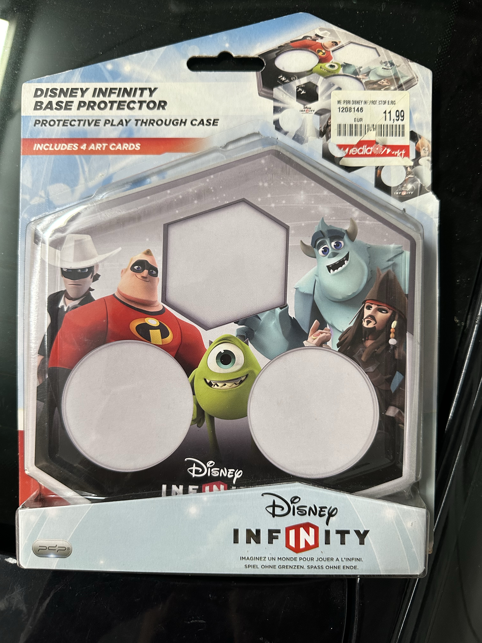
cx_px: 241
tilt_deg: -64.2
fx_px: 446
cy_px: 322
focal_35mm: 24
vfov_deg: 71.6
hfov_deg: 56.8
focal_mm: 6.86
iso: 250
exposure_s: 1/50
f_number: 1.78
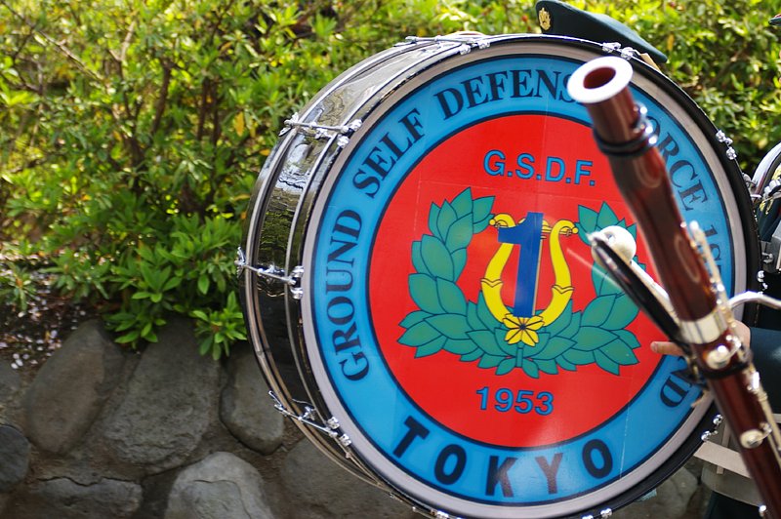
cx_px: 390
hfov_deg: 16.1
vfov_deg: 10.7
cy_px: 260
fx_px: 2764
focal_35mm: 128
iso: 200
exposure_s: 1/180
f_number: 6.7
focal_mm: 85
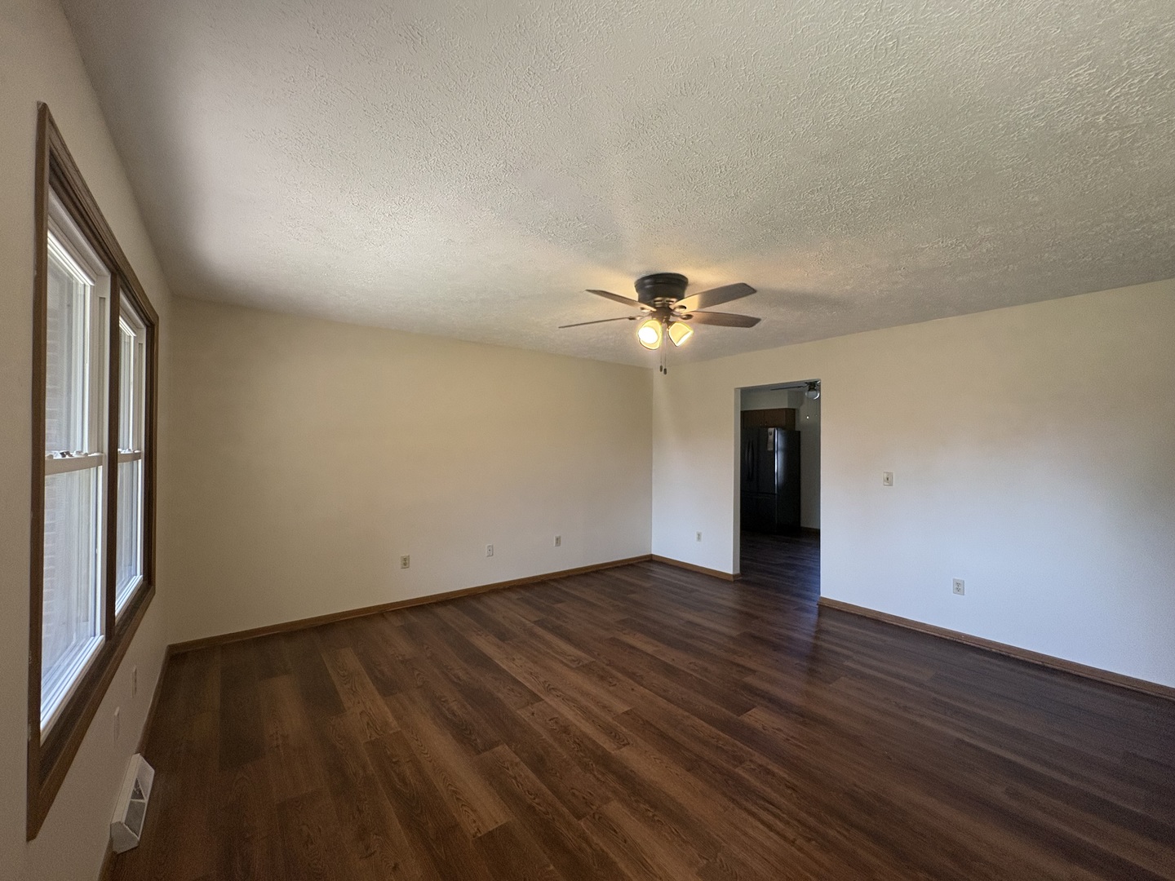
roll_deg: -0.3
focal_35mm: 14
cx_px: 588
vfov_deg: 85.7
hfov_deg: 102.1
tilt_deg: +1.2
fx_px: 475
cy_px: 440
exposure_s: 1/120
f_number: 2.2
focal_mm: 2.22
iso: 250
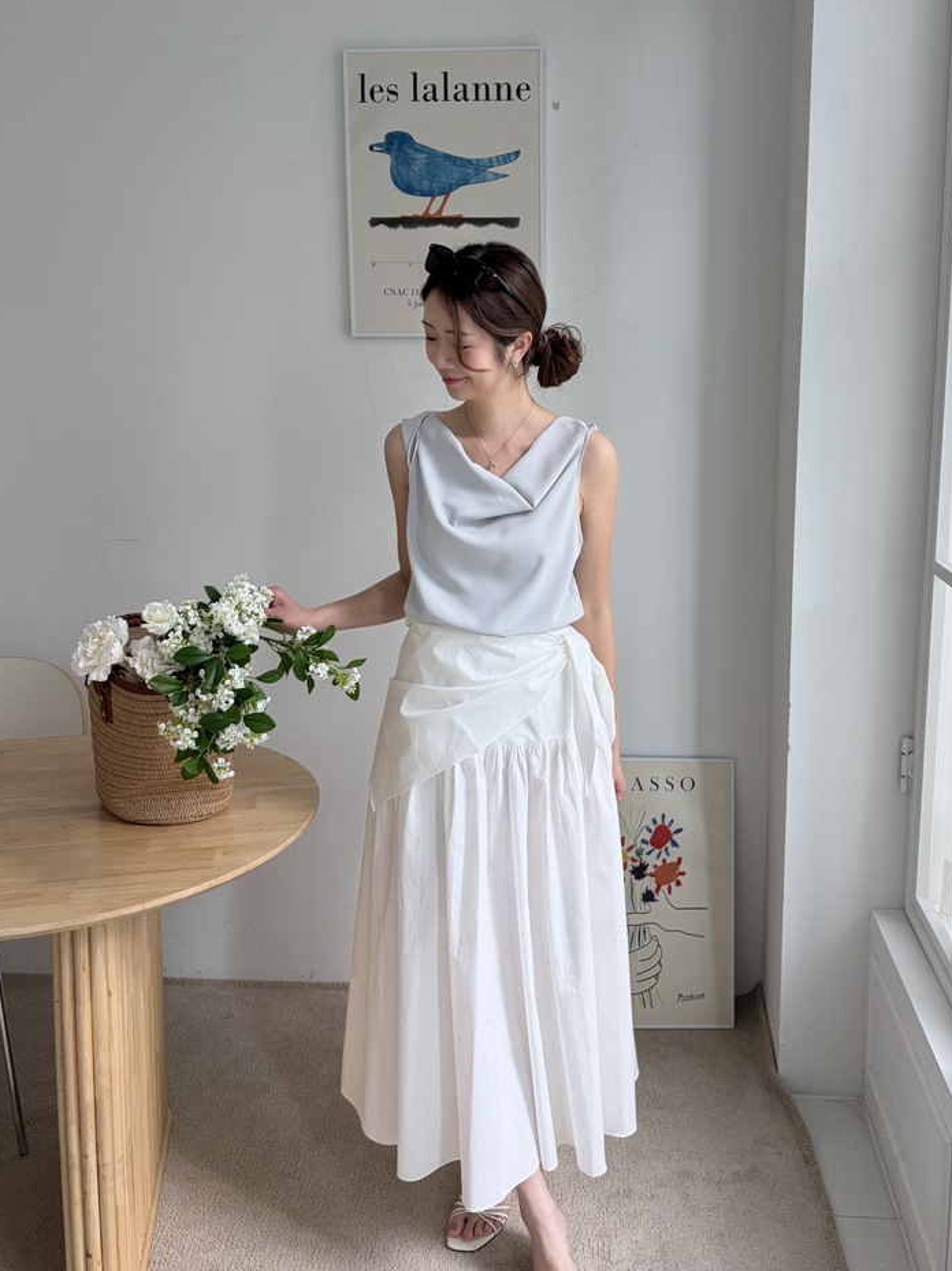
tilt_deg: -7.5
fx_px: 1027
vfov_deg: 63.4
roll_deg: +1.1
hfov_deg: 49.7
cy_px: 598
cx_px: 506
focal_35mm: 28
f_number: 1.6
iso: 64
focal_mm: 5.96
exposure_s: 1/120
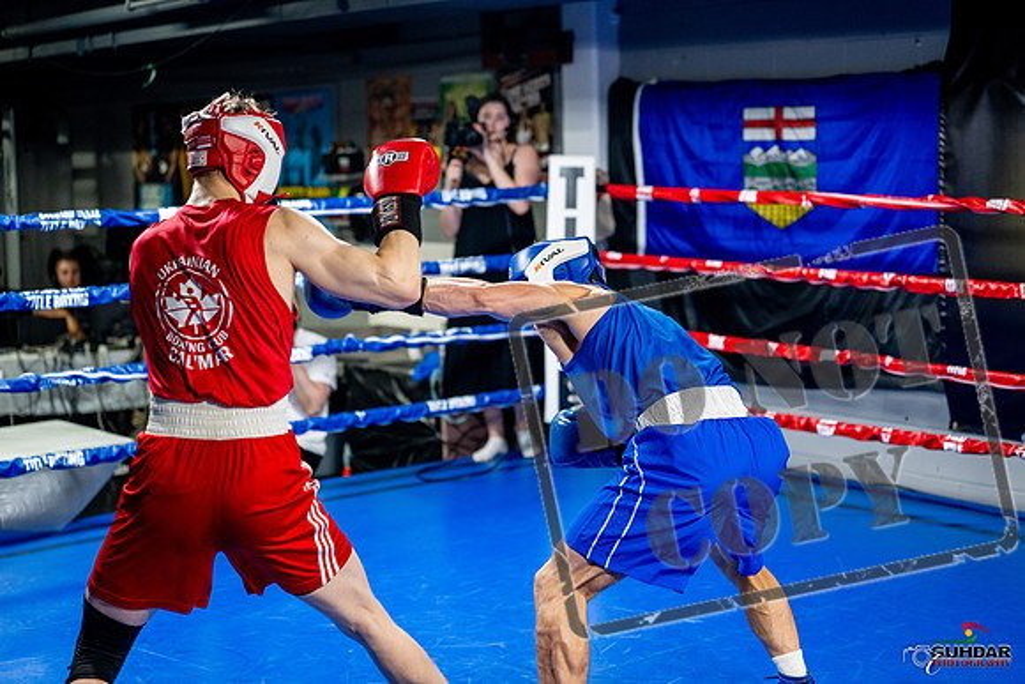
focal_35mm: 59
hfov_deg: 33.9
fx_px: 1680
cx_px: 512
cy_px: 342
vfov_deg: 23.0
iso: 3200
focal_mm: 59
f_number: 2
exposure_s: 1/640
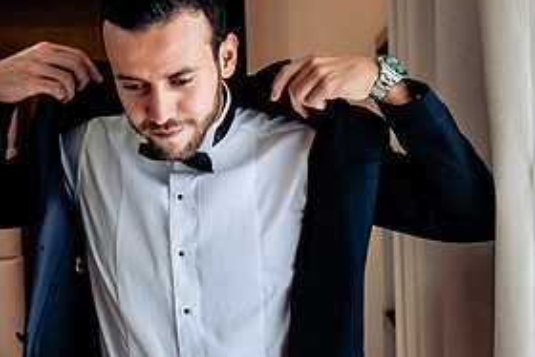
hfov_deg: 23.7
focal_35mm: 84
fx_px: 1249
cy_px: 246
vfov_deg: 16.2
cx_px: 450
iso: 1600
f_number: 4
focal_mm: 35
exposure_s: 1/250
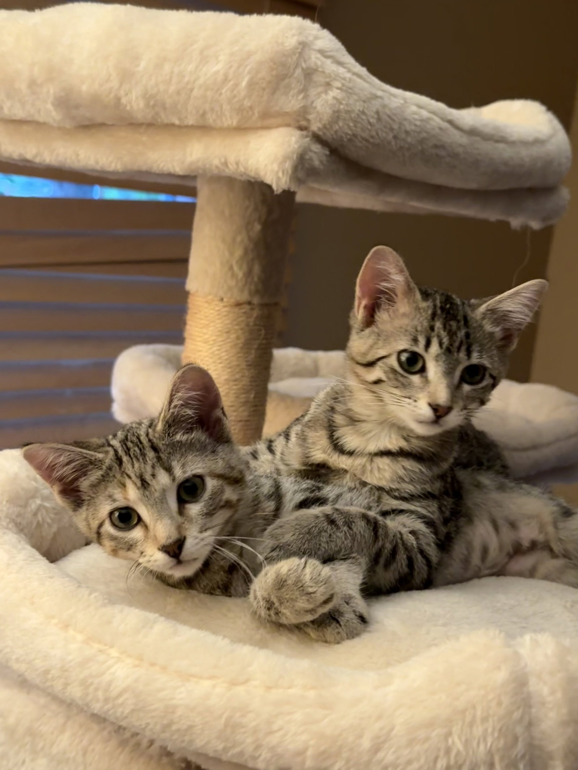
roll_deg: -7.7
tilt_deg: -8.9
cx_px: 289
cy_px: 385
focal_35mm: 48
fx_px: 1069
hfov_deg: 30.3
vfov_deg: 39.7
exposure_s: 1/40
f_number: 1.78
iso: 400
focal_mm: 6.76
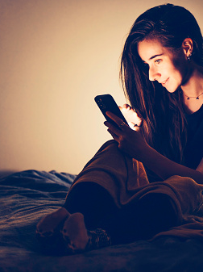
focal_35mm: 109
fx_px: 854
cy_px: 136
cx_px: 154
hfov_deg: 13.5
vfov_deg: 18.1
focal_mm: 75
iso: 125
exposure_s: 1/2
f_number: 2.8
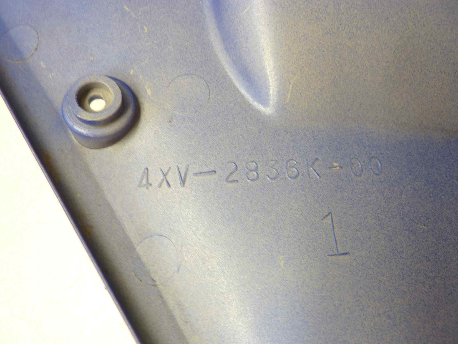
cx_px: 229
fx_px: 331
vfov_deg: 54.9
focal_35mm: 25
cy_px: 172
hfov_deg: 69.4
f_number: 3.3
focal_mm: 4.1
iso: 80
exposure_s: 1/8
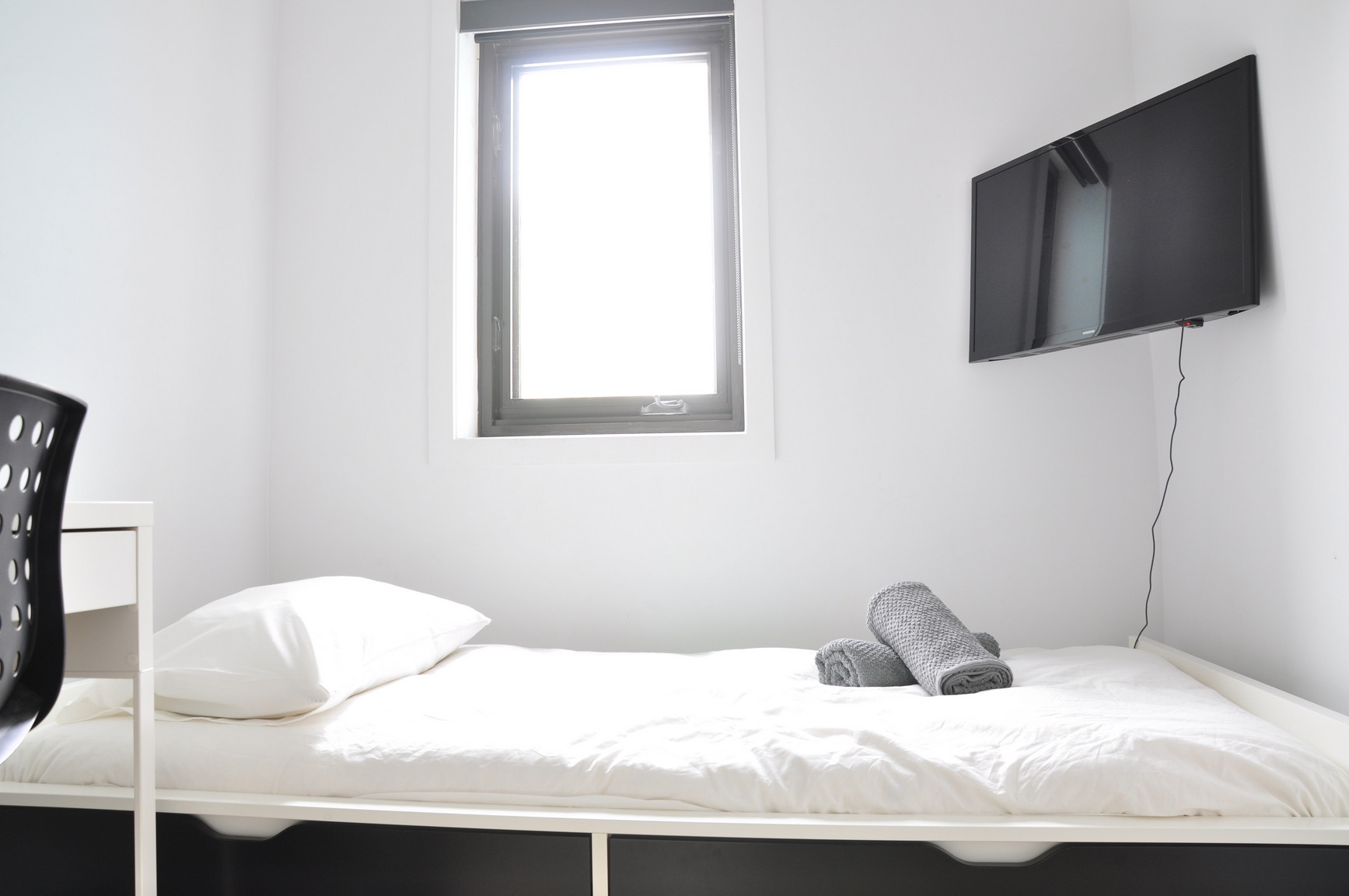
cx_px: 674
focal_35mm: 27
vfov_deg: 47.8
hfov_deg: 67.4
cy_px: 448
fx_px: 1010
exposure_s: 1/2
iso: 200
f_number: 8
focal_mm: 18
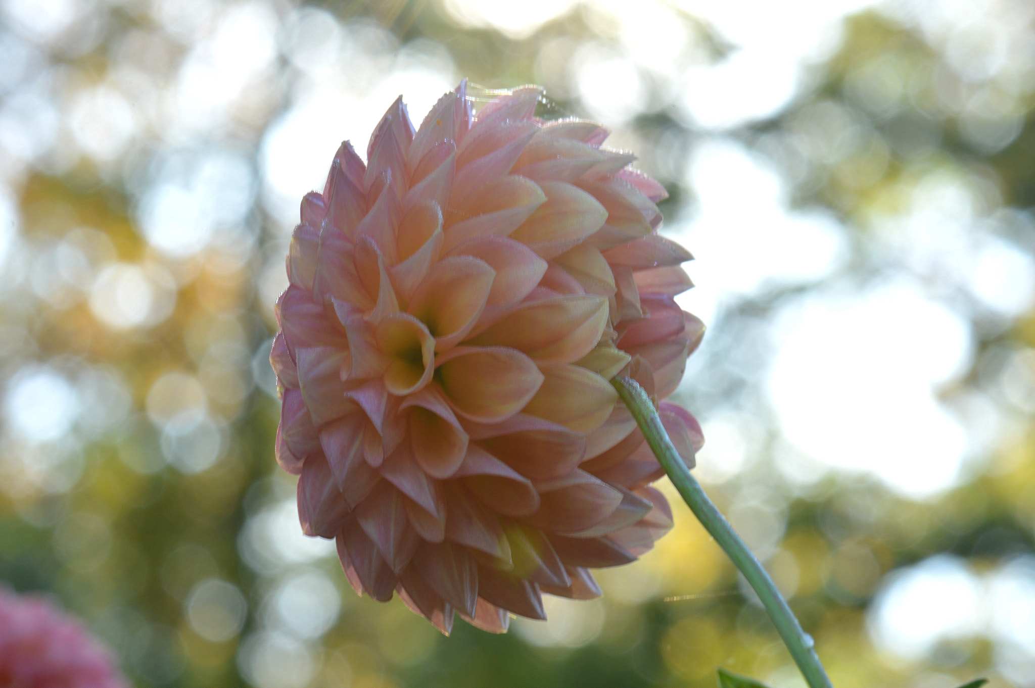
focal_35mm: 128
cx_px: 518
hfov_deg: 16.1
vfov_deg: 10.7
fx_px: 3663
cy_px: 344
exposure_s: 1/25
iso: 100
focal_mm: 85
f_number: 13
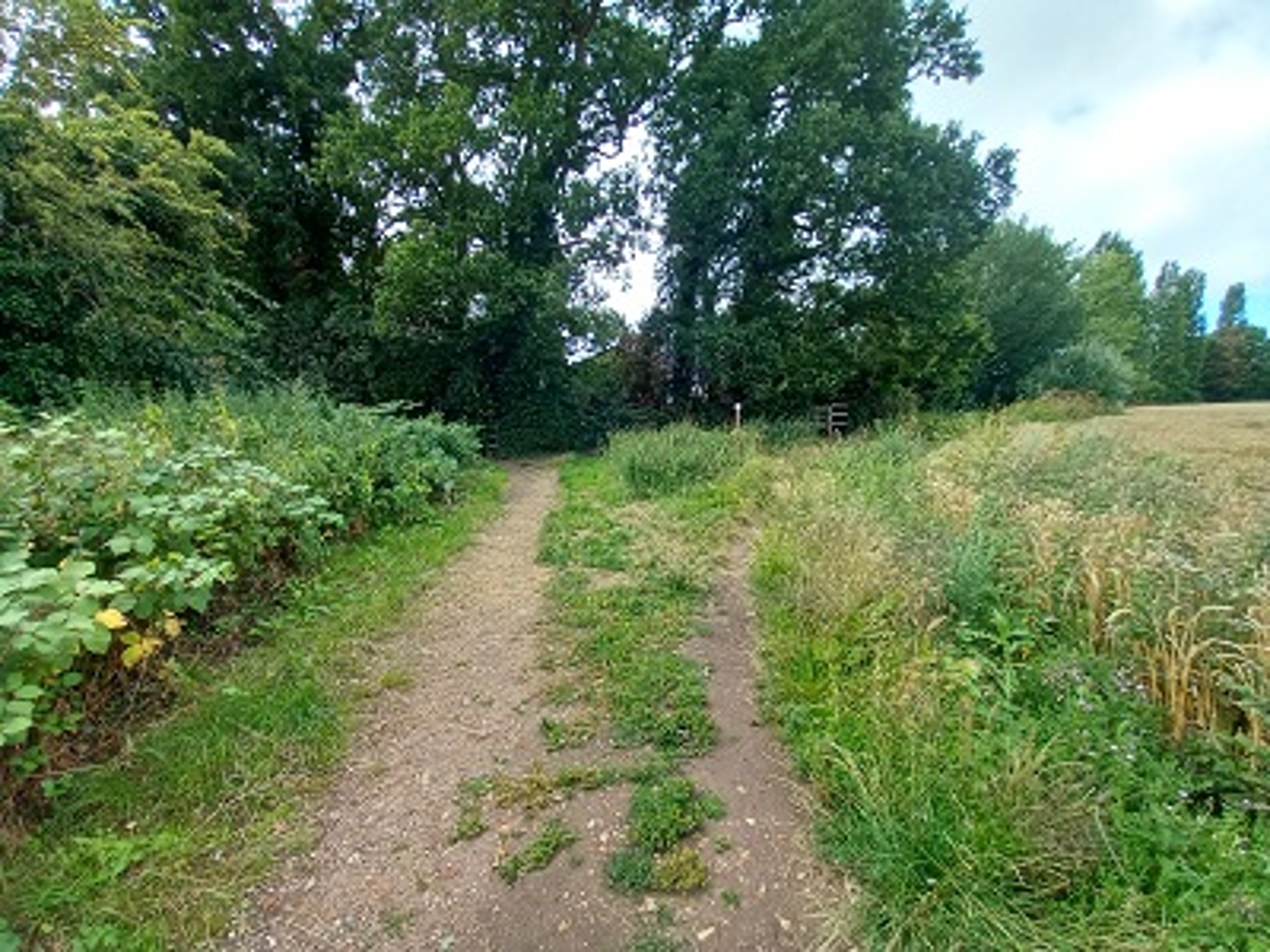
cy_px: 476
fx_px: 477
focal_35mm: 13
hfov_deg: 106.2
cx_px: 635
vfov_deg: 89.9
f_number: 2.2
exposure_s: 1/170
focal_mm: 1.13
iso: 40
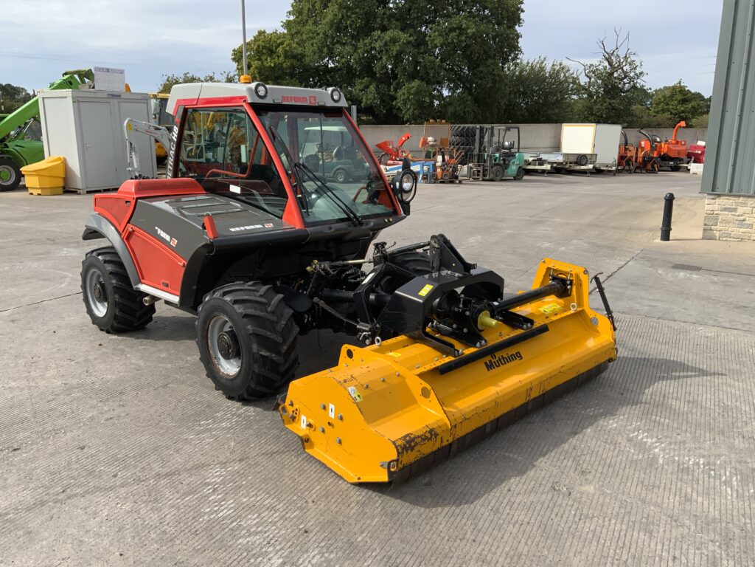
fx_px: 633
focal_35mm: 29
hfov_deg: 61.7
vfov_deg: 48.2
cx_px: 378
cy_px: 284
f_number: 1.8
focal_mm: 3
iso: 16
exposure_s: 1/1377
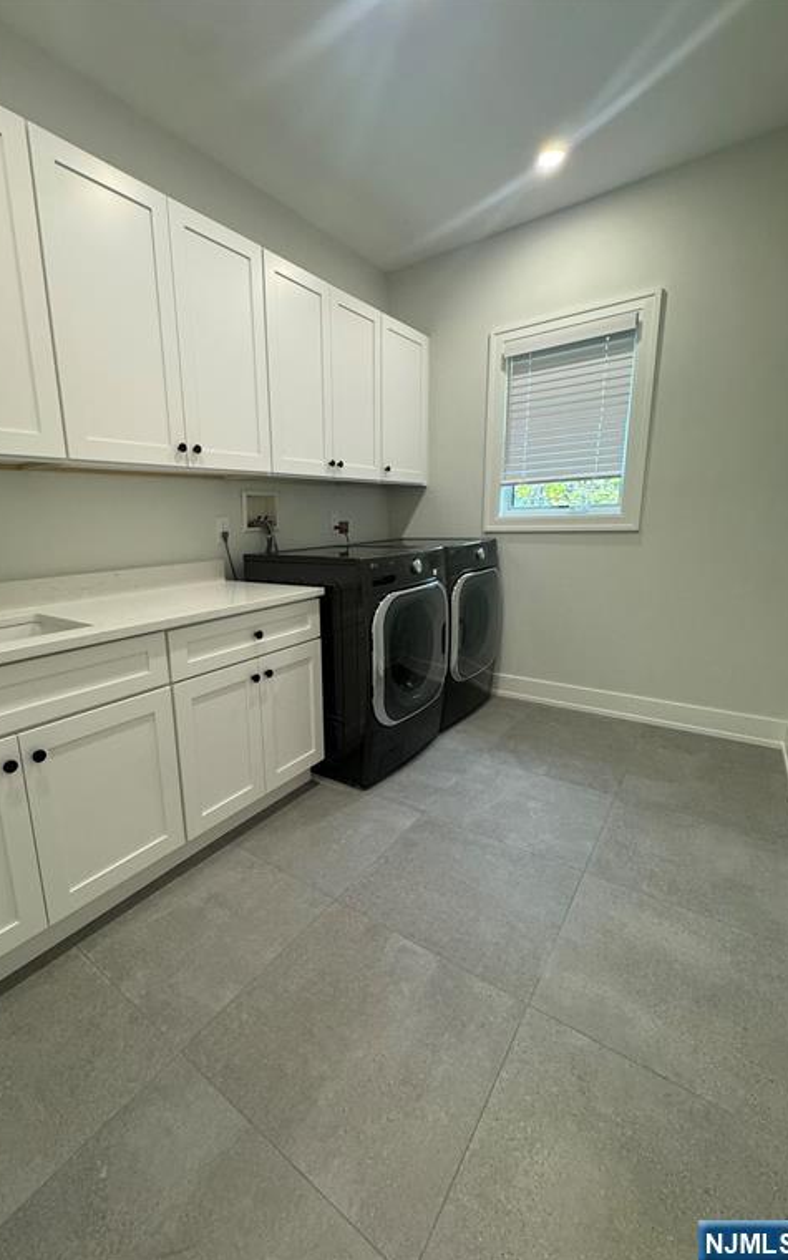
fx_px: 515
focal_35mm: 15
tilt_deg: -12.6
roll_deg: +1.8
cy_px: 630
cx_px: 320
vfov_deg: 101.5
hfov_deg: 74.1
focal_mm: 2.22
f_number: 2.2
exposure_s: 1/120
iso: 250
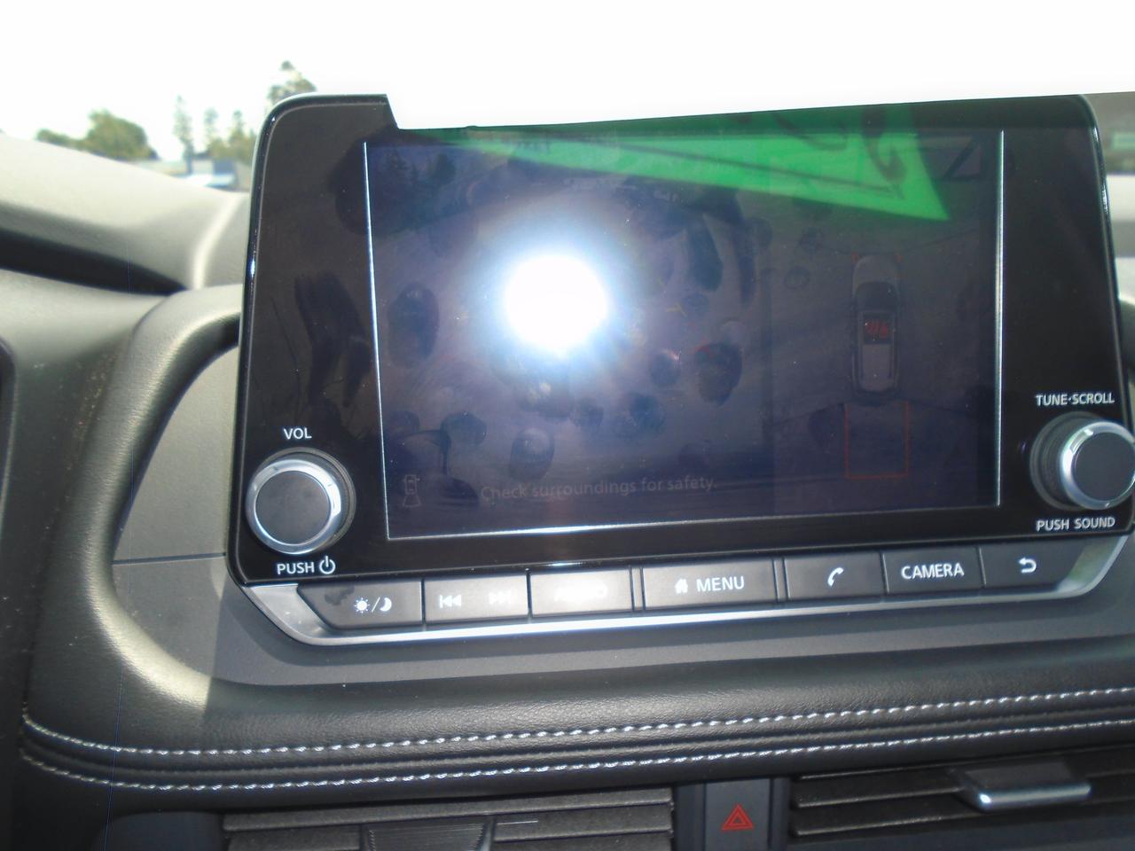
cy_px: 426
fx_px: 852
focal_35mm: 26
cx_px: 568
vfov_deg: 53.1
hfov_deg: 67.3
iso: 100
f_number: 8
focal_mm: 4.6
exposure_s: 1/60
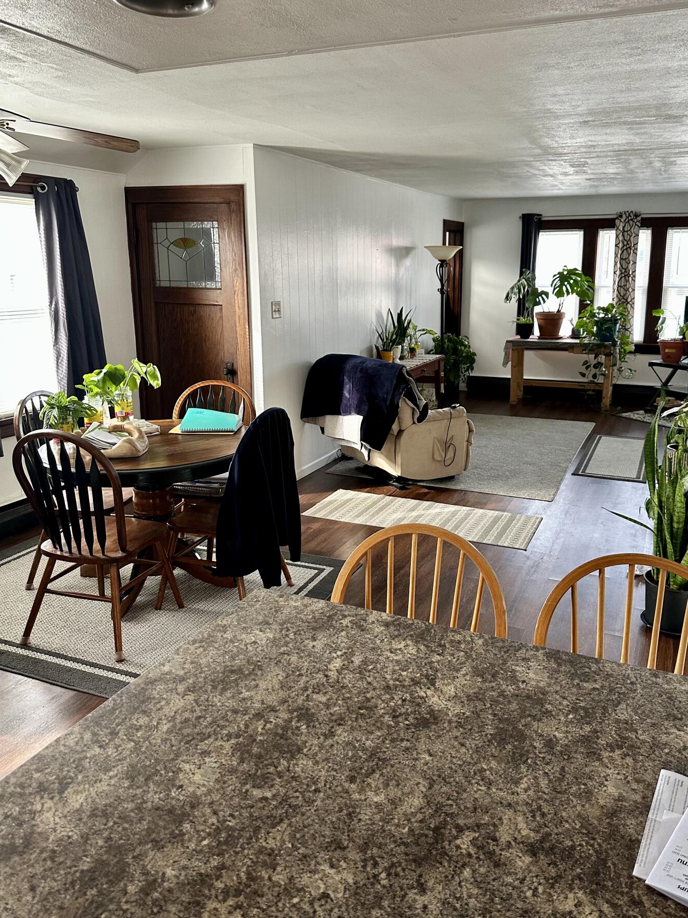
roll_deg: -0.8
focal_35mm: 27
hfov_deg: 51.2
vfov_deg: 65.1
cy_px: 408
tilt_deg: -10.4
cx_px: 381
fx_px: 716
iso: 250
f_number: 1.78
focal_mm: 6.86
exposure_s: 1/78
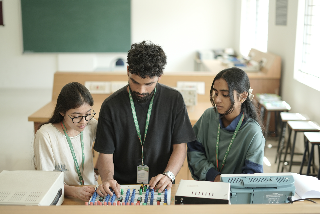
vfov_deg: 27.0
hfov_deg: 39.6
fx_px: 444
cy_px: 107
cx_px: 160
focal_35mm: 50
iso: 320
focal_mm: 50
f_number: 1.8
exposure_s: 1/250
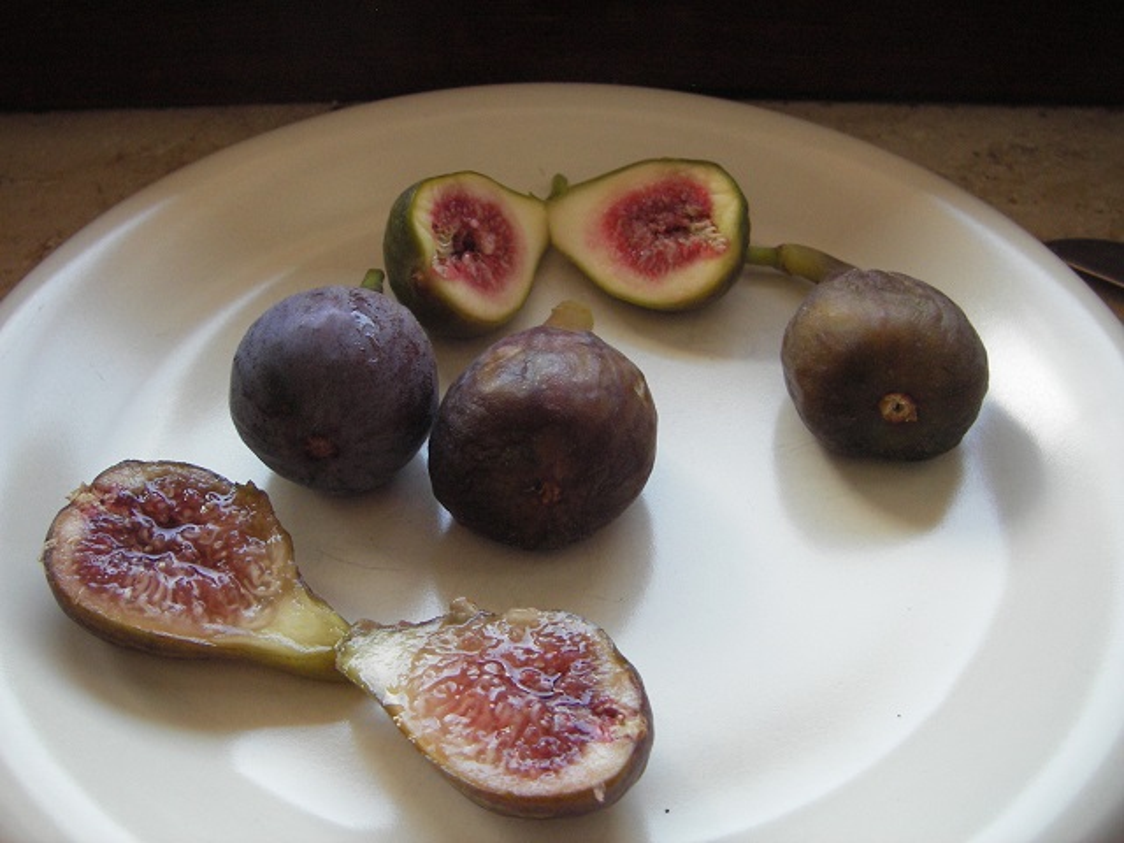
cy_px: 422
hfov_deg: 49.0
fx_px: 1234
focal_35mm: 38
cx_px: 562
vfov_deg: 37.7
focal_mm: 6.3
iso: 100
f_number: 3.3
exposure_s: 1/30
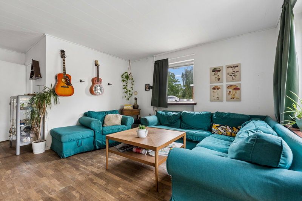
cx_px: 151
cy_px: 100
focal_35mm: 16
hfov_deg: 95.0
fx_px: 138
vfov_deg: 72.0
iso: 400
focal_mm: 11
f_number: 8
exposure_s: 1/13
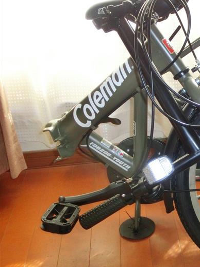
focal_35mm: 51
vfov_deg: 37.5
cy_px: 129
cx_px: 206
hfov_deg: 26.8
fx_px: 393
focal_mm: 5.93
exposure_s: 1/125
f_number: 3.7
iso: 320
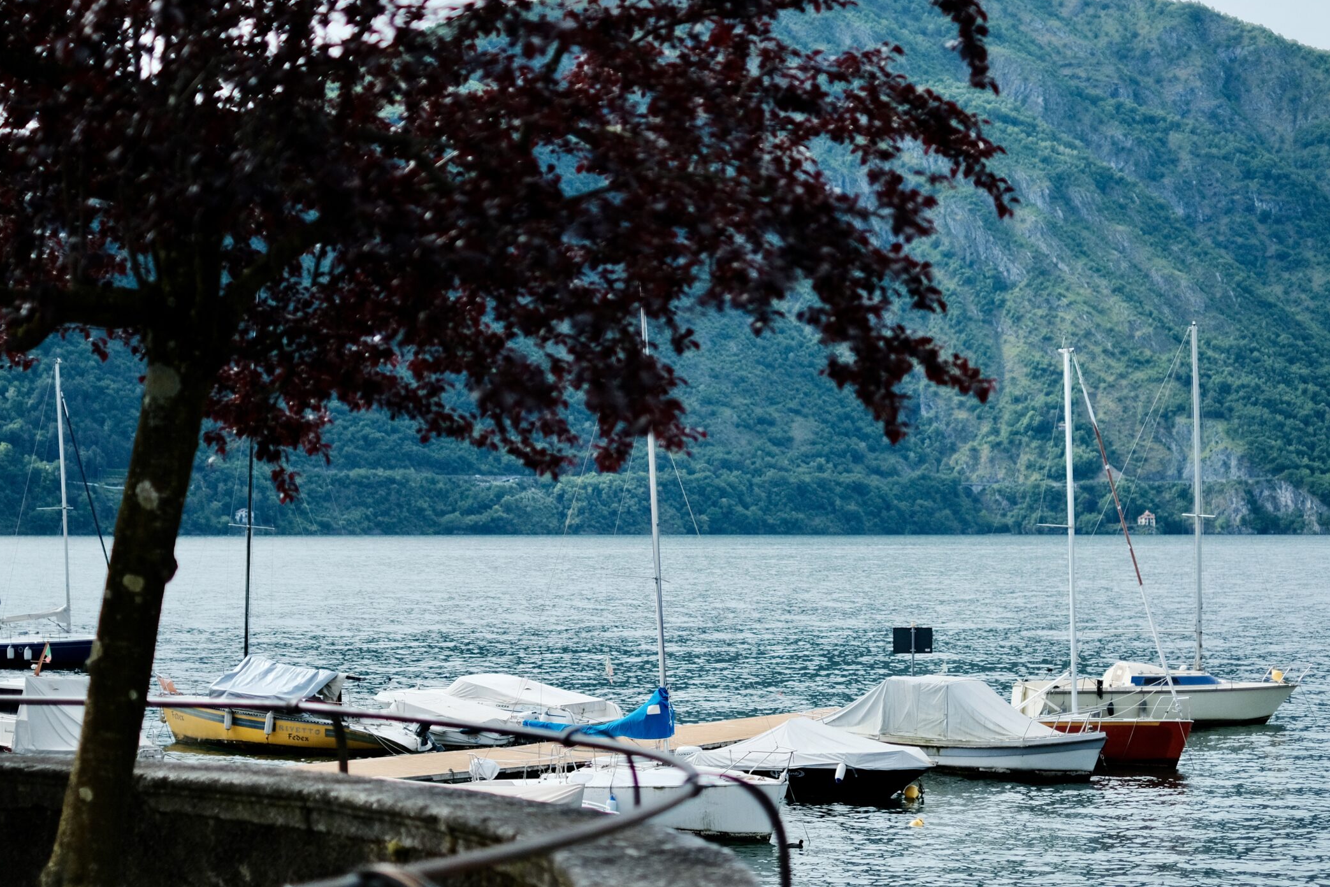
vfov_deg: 20.9
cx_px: 602
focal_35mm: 65
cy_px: 495
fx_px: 2402
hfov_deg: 30.9
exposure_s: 1/23000
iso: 800
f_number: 1.4
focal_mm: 35
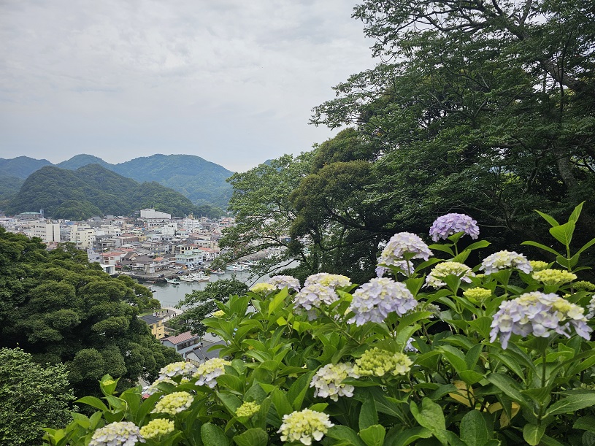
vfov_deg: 58.9
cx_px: 298
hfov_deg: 73.9
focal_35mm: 23
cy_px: 223
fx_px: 395
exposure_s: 1/450
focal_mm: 6.3
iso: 10
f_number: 1.7
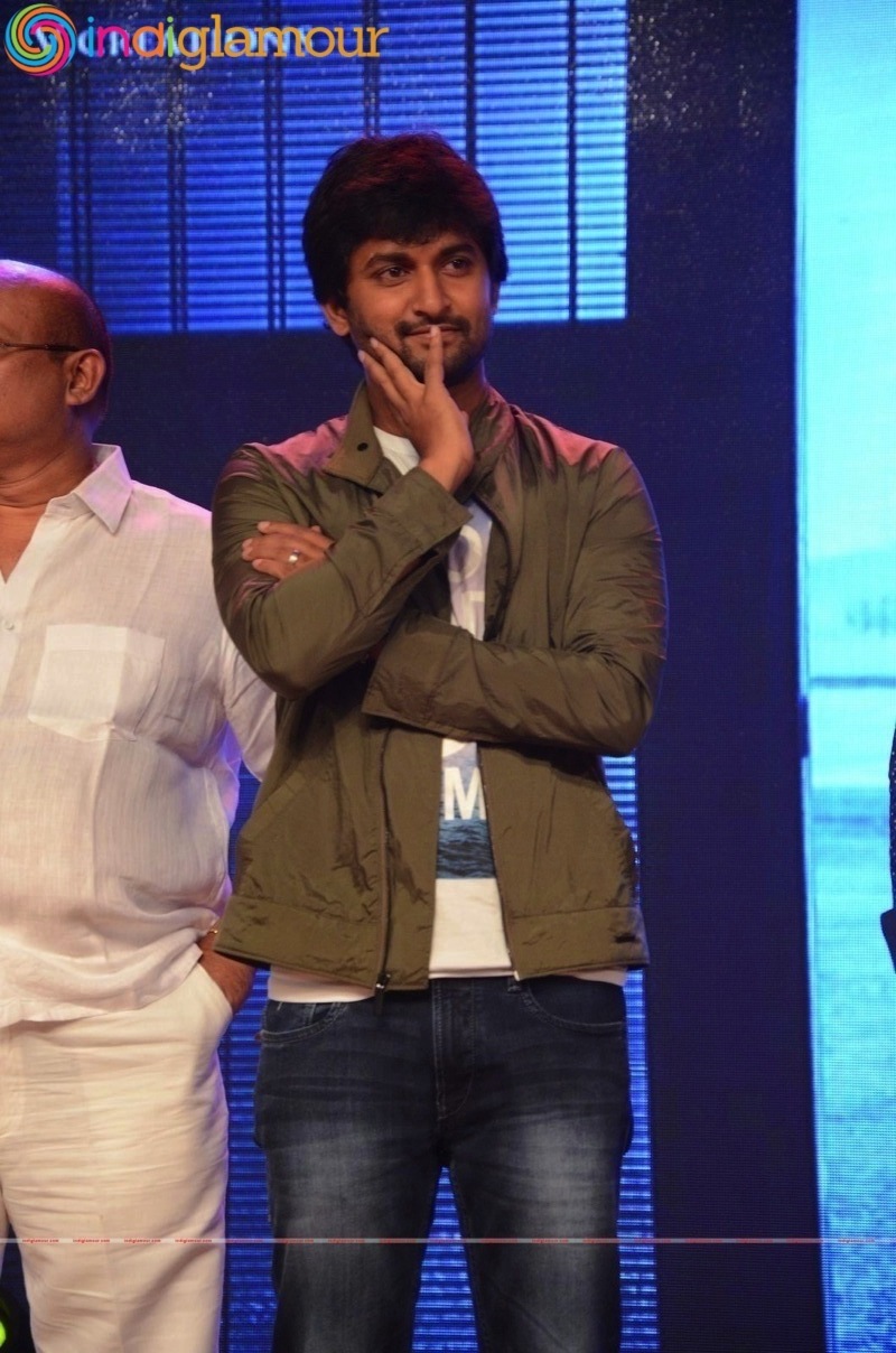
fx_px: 5907
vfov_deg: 13.1
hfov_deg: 8.7
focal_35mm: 158
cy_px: 676
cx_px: 448
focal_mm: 105
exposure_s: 1/60
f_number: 5.6
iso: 1000
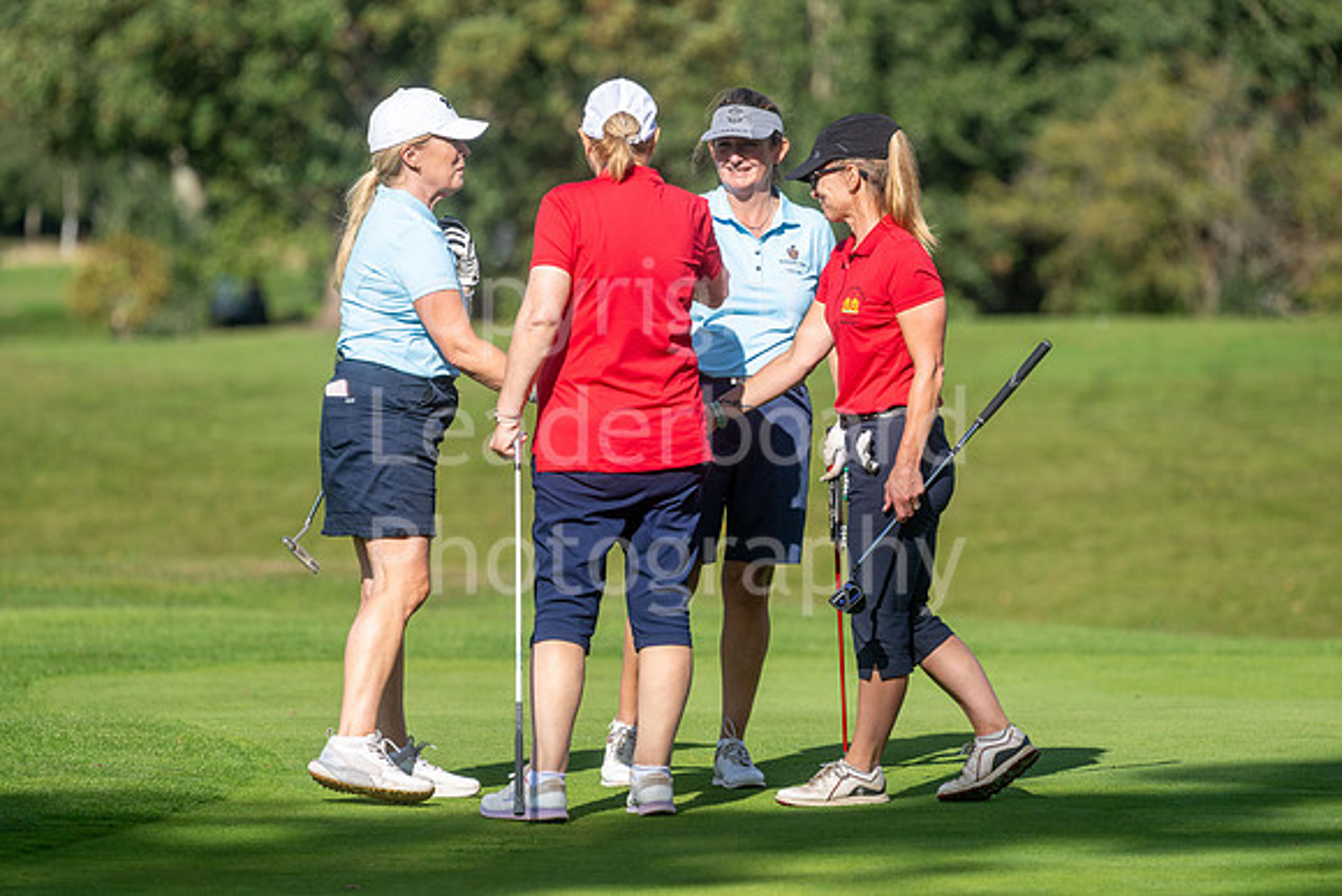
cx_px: 671
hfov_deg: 6.9
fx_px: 11185
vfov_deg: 4.6
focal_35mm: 300
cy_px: 448
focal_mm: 300
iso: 250
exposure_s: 1/2000
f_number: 5.6
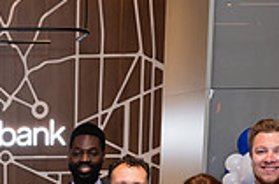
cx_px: -54
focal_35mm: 105
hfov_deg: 18.5
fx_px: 811
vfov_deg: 12.2
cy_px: 302
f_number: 4.5
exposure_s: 1/160
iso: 640
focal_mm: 27
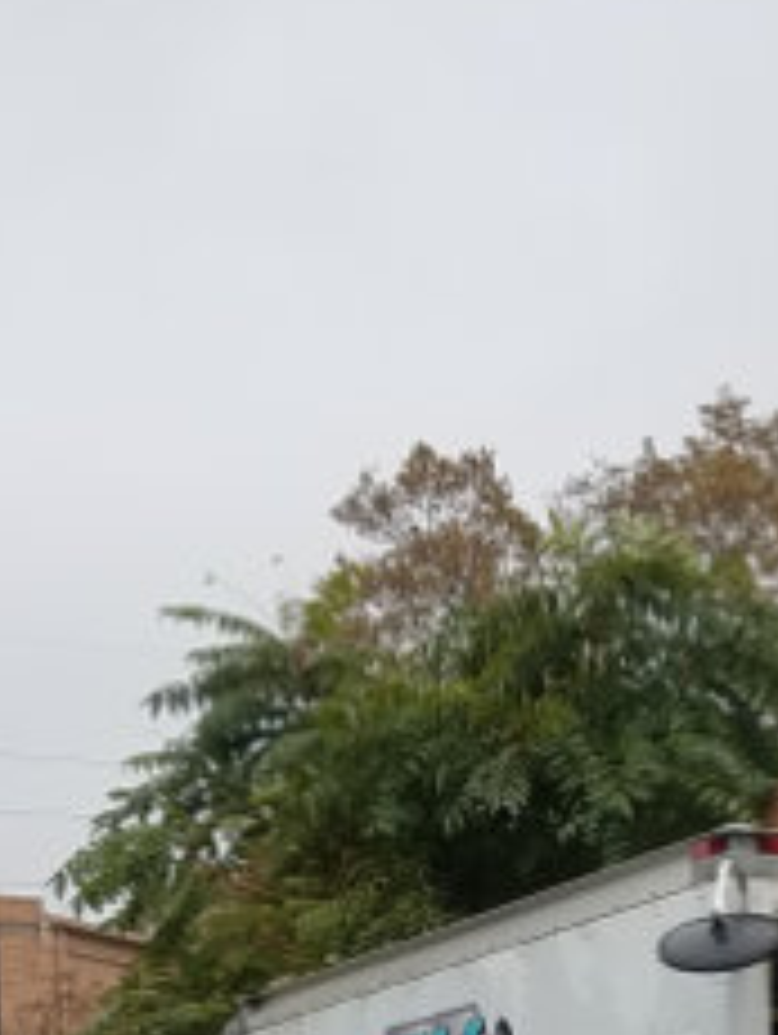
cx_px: 1070
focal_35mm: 113
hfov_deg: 12.6
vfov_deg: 16.2
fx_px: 3380
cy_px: 1462
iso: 40
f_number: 1.7
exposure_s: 1/1388
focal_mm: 4.2
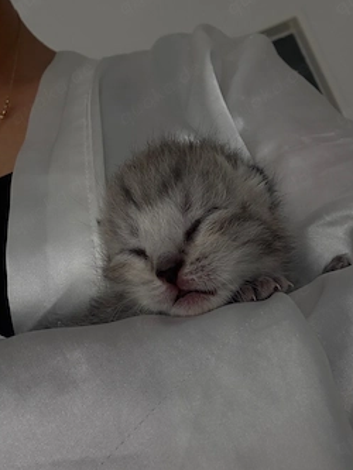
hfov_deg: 39.7
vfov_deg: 51.3
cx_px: 191
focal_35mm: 36
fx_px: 489
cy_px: 219
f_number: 1.9
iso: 50
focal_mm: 2.69
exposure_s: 1/121
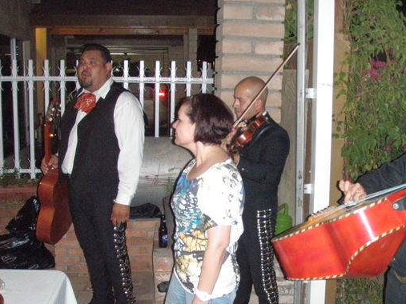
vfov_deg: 30.2
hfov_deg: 39.4
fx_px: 563
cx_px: 254
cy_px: 178
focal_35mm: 48
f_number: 3.5
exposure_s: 1/30
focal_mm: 6.7
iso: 400
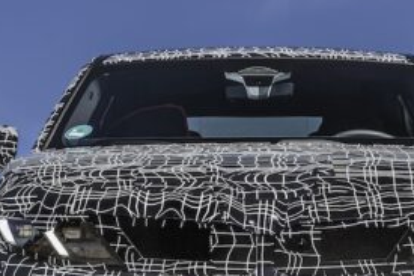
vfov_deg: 6.5
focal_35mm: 209
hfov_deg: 9.9
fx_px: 2402
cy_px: 276
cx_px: 221
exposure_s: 1/160
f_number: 6.3
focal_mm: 70
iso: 50
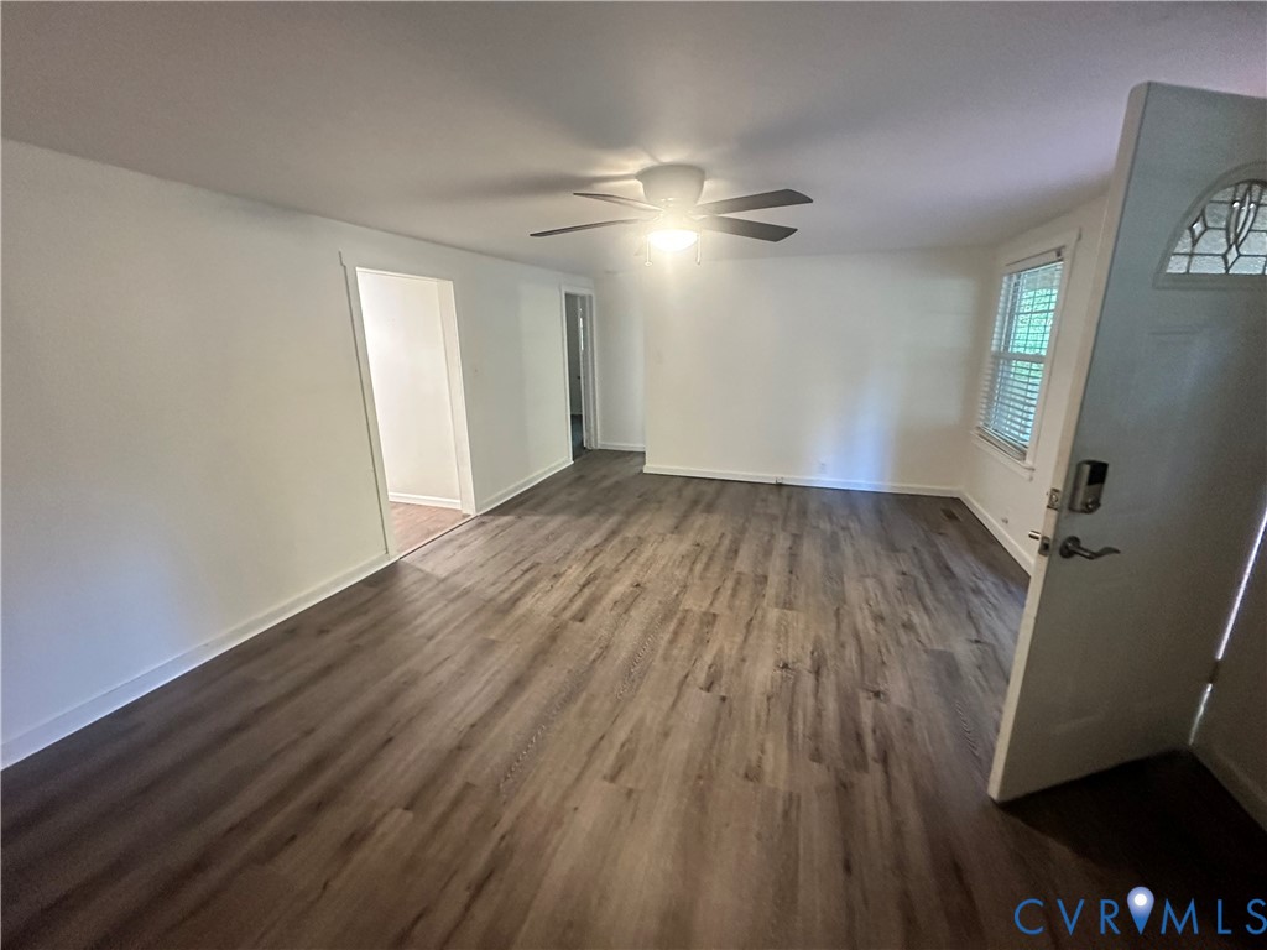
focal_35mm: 14
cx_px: 634
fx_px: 512
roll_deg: -0.4
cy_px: 475
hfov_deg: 102.1
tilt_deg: -13.3
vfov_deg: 85.7
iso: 640
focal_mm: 2.22
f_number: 2.2
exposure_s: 1/60
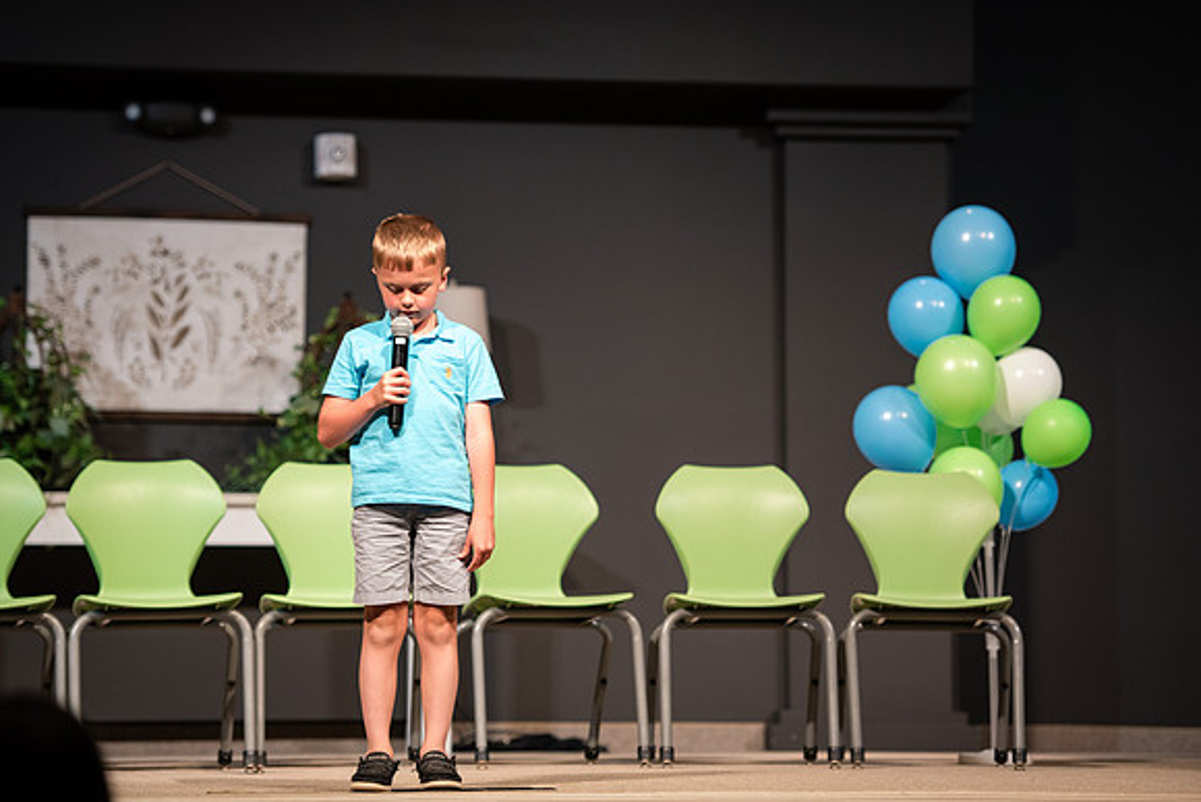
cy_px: 401
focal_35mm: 126
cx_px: 600
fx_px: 4209
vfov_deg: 10.9
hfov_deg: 16.2
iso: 800
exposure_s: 1/200
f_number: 2.8
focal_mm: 120
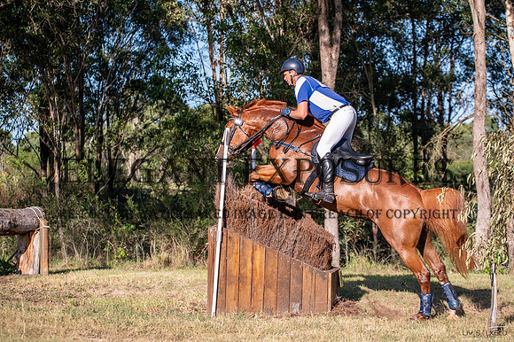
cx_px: 265
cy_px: 166
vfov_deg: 15.5
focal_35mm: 88
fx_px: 1255
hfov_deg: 23.1
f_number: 3.2
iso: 160
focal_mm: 80
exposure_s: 1/2000
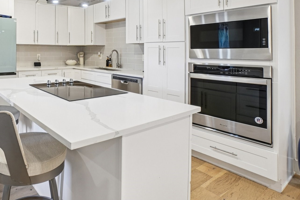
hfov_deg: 69.8
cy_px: 52
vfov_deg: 51.1
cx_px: 82
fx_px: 200
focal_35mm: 24
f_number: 8
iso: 400
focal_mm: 10
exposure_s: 1/13
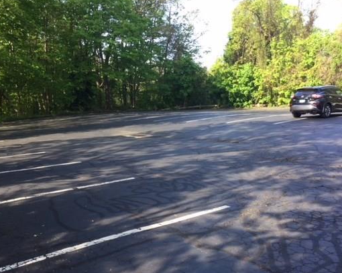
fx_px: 385
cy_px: 157
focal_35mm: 38
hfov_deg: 47.9
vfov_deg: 39.1
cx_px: 185
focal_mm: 3.3
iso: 25
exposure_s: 1/120
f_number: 2.4
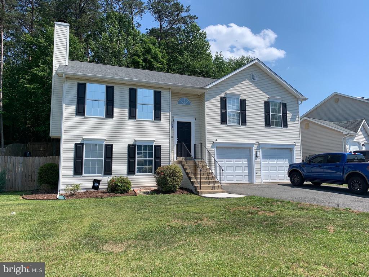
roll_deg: +0.9
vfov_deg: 53.1
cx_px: 184
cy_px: 138
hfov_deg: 67.3
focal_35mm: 26
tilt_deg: +5.0
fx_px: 277
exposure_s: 1/2364
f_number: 1.8
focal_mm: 4.25
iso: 25
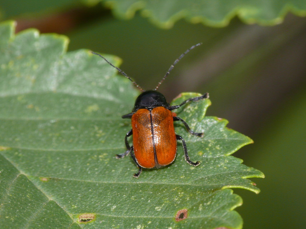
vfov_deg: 4.6
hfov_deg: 6.2
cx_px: 153
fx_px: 2829
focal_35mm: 320
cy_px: 114
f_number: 11
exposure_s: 1/200
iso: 200
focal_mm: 67.8
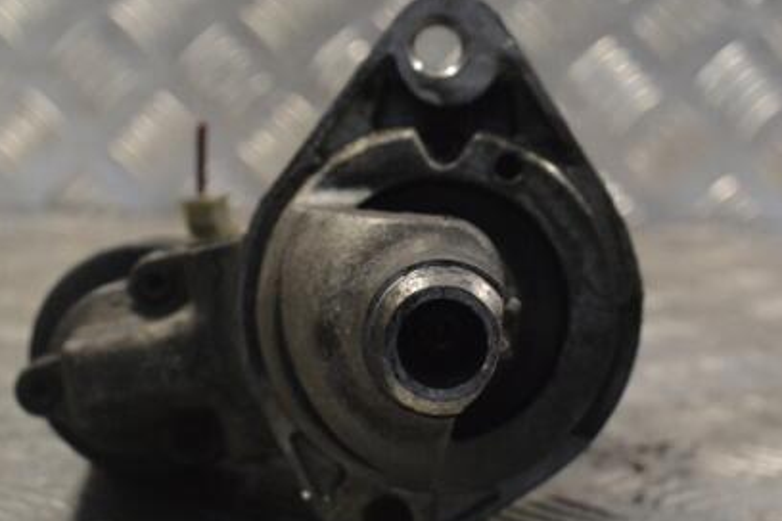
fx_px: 2107
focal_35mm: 97
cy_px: 310
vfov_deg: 14.1
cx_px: 406
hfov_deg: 21.0
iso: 3200
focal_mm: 44
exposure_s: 1/320
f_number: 9
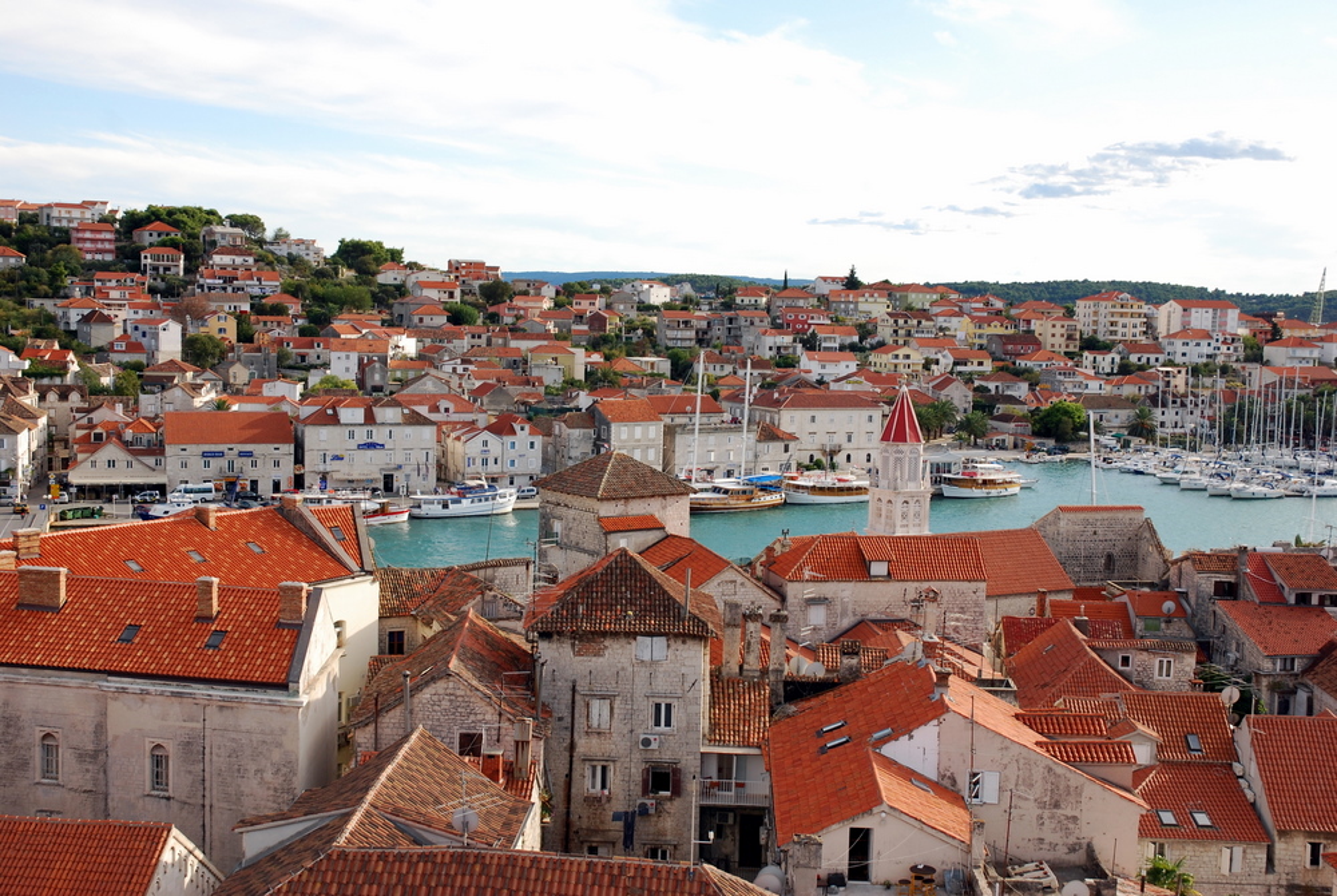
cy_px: 448
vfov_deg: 30.9
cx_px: 668
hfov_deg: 44.9
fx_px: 1618
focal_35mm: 44
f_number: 9
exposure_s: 1/160
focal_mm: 29
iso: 200
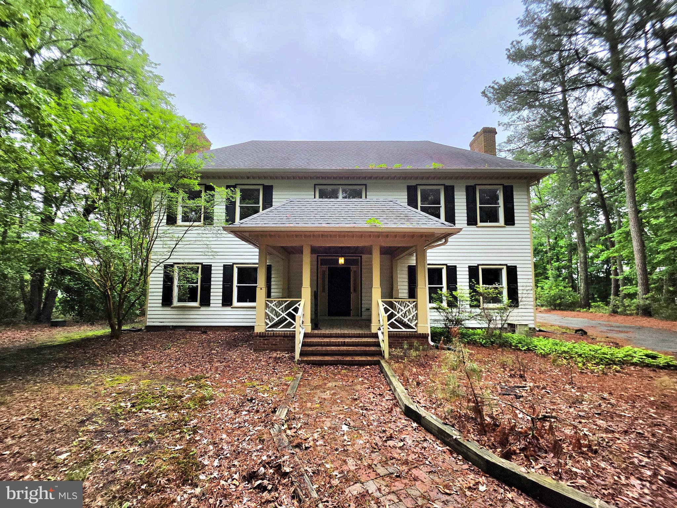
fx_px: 254
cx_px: 338
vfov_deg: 89.9
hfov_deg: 106.2
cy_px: 254
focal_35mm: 13
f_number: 1.9
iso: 40
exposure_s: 1/1667
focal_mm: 2.2
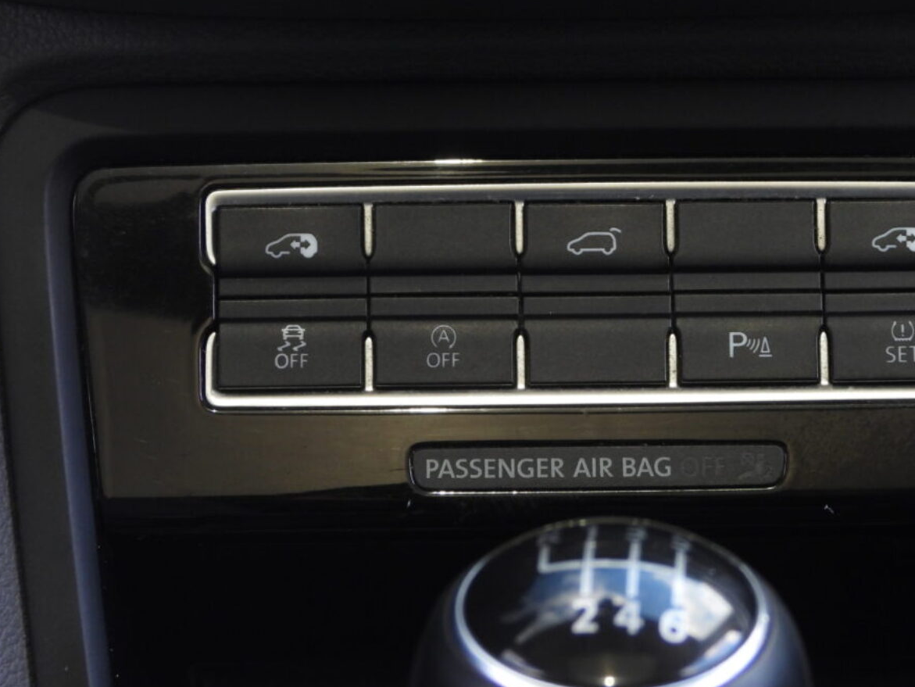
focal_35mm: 171
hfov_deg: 11.5
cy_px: 261
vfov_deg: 8.7
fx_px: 4521
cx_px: 616
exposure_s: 1/60
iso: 280
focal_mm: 22.5
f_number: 4
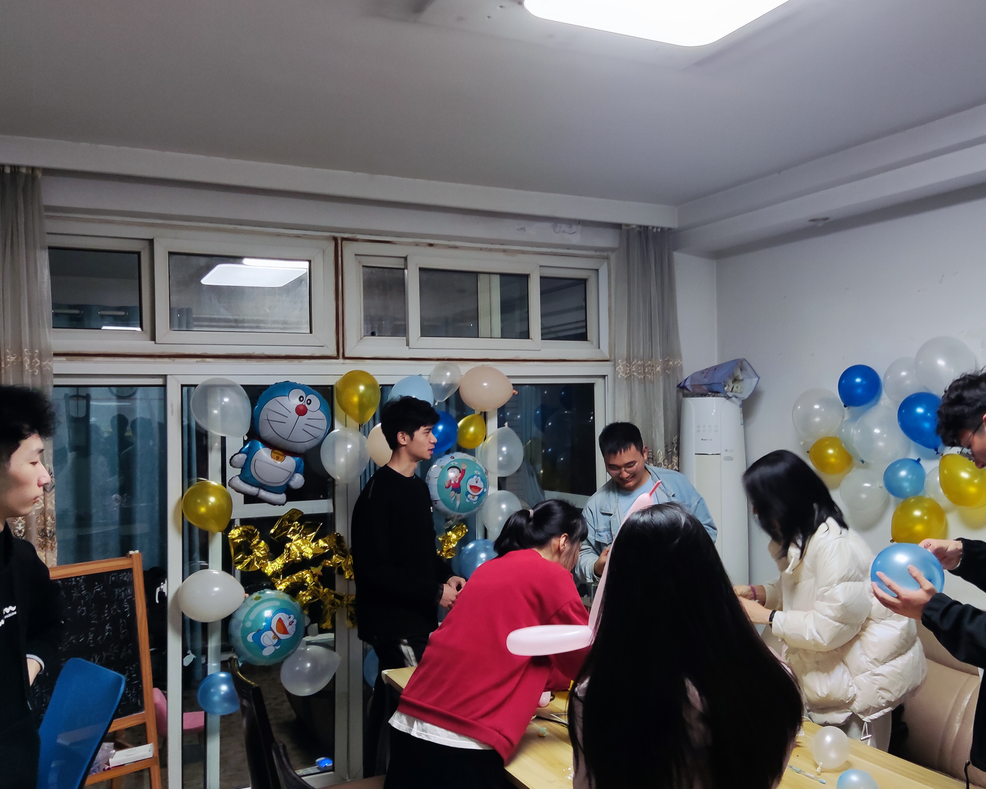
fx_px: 963
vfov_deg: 44.5
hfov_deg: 54.0
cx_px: 571
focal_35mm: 33
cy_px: 404
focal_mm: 4.71
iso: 122
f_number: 1.79
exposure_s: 1/50
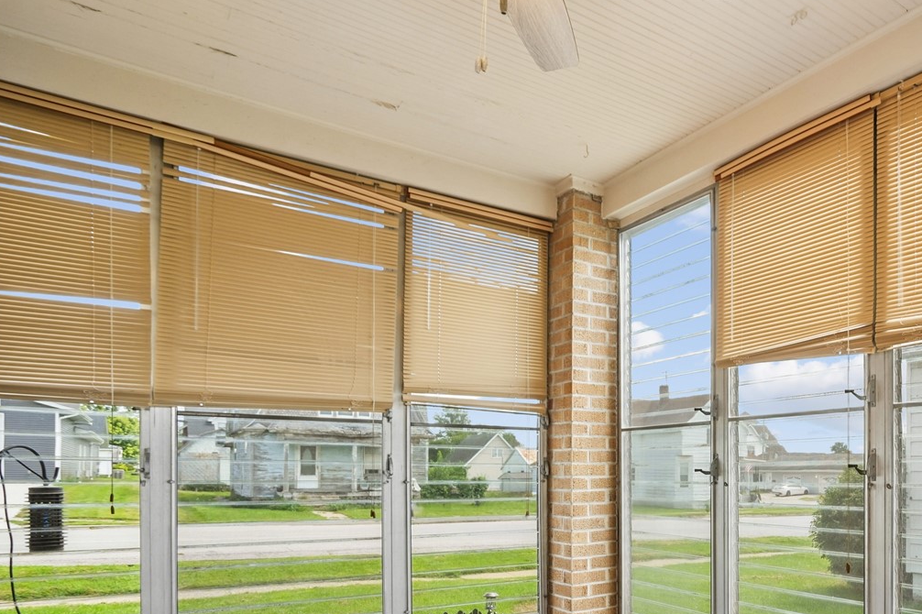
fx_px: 691
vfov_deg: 46.0
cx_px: 768
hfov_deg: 60.6
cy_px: 470
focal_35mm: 27
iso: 400
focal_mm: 16
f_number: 8
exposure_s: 1/160
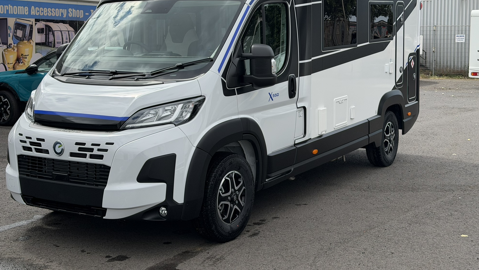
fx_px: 673
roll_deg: -0.2
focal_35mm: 53
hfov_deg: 39.2
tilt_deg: -5.2
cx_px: 237
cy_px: 90
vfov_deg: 22.5
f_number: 1.78
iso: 64
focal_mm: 6.76
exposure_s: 1/3534
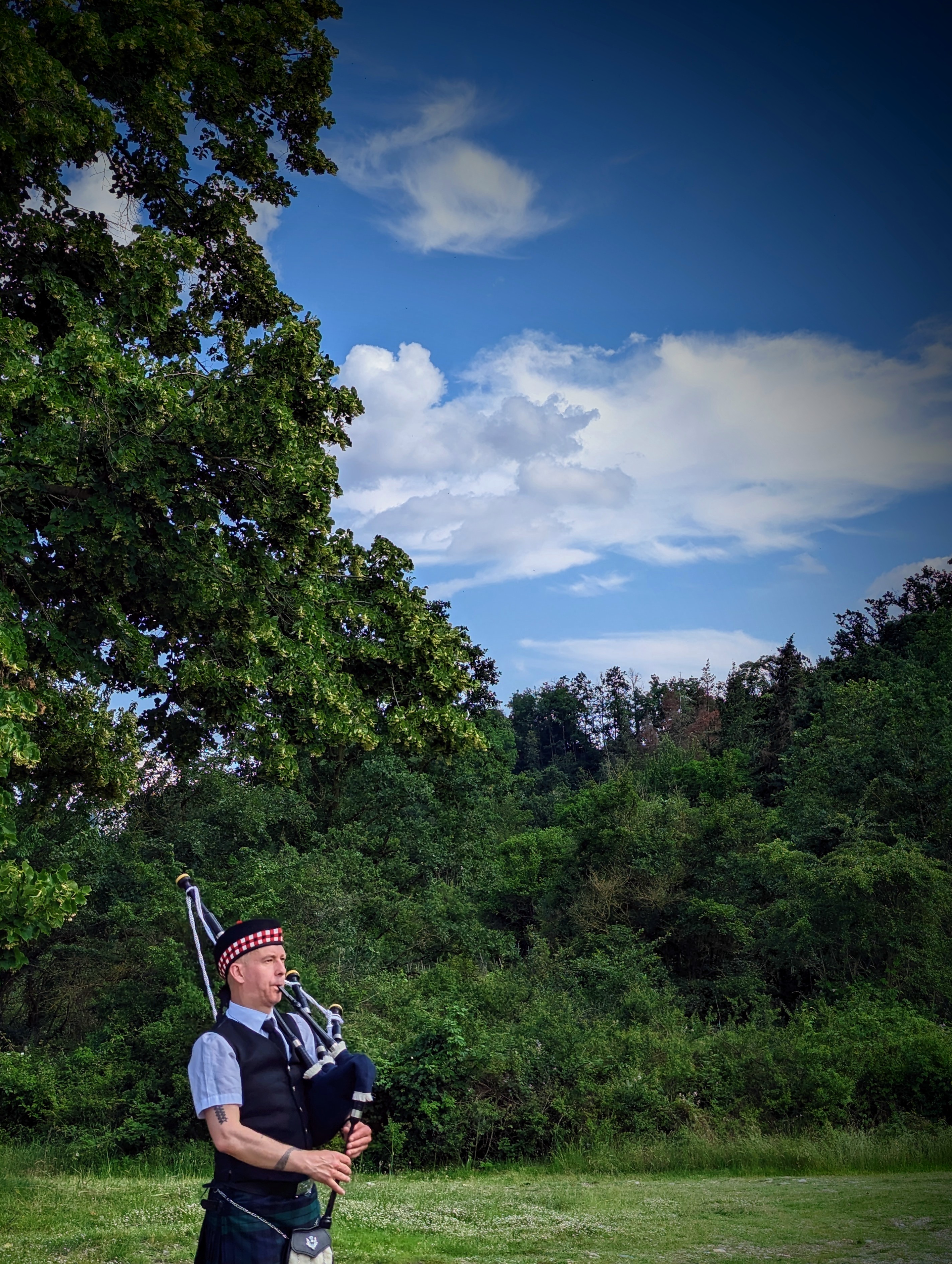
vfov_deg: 36.7
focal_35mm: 52
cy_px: 580
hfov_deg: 28.1
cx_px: 472
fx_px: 1902
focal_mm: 6.81
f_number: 1.85
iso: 48
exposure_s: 1/1767
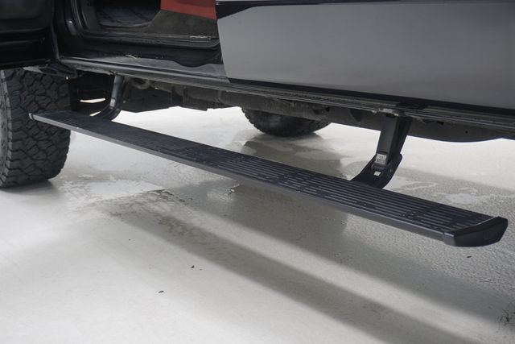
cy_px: 172
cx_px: 258
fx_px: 701
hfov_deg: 40.3
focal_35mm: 49
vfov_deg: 27.5
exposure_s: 1/60
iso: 400
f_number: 5
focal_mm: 33
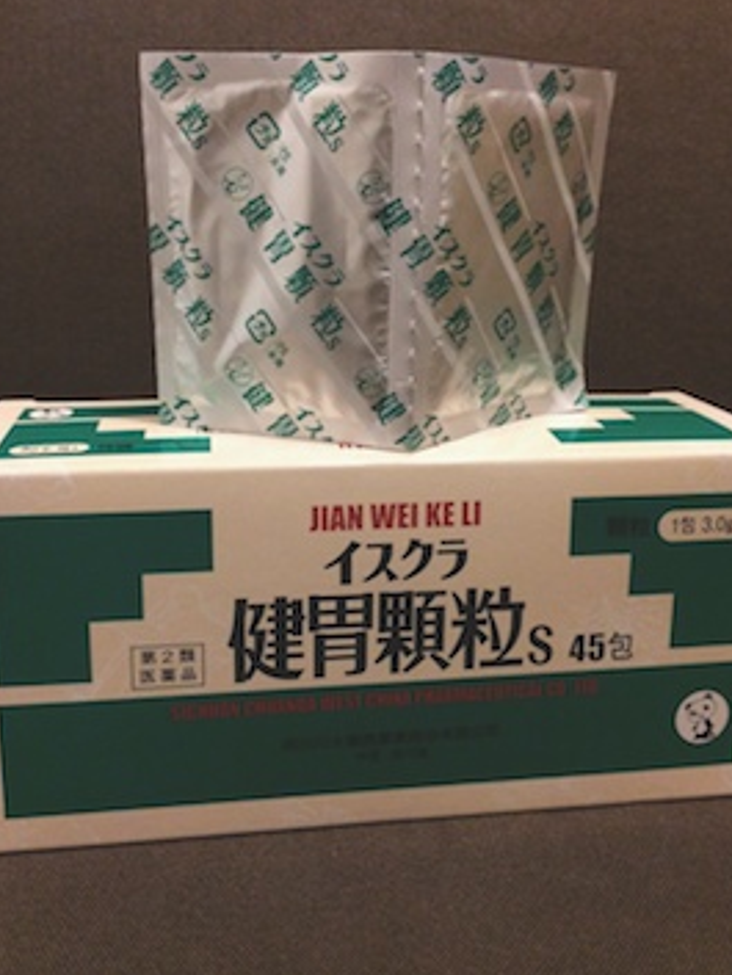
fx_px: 958
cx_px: 359
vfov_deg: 53.8
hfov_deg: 41.8
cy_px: 436
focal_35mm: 34
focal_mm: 4.12
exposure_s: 1/17
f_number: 2.2
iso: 500
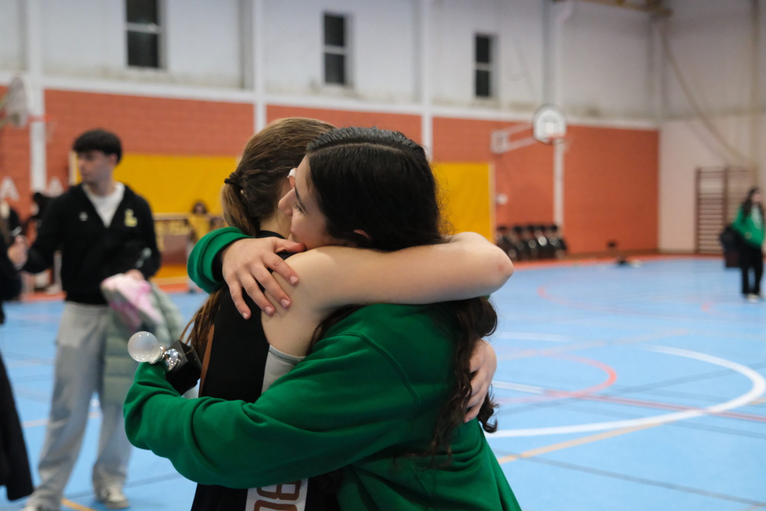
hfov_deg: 38.9
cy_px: 256
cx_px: 383
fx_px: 1085
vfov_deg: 26.5
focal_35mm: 51
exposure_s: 1/800
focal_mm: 34.2
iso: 8000
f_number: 2.8
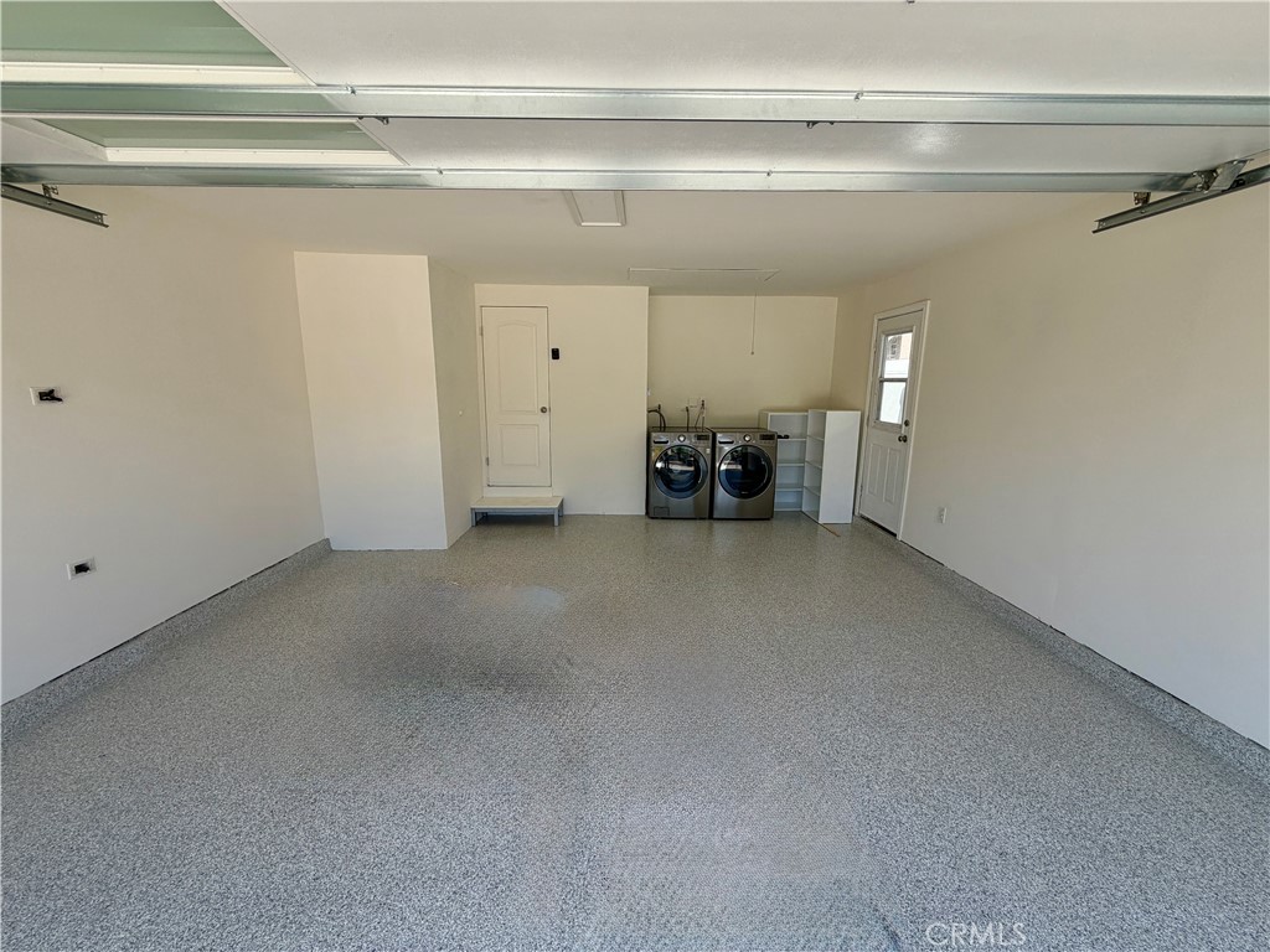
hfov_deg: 102.1
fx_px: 514
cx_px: 635
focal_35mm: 14
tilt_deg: -10.5
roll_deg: +0.1
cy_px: 476
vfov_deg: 85.7
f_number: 2.2
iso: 50
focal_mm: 2.22
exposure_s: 1/502
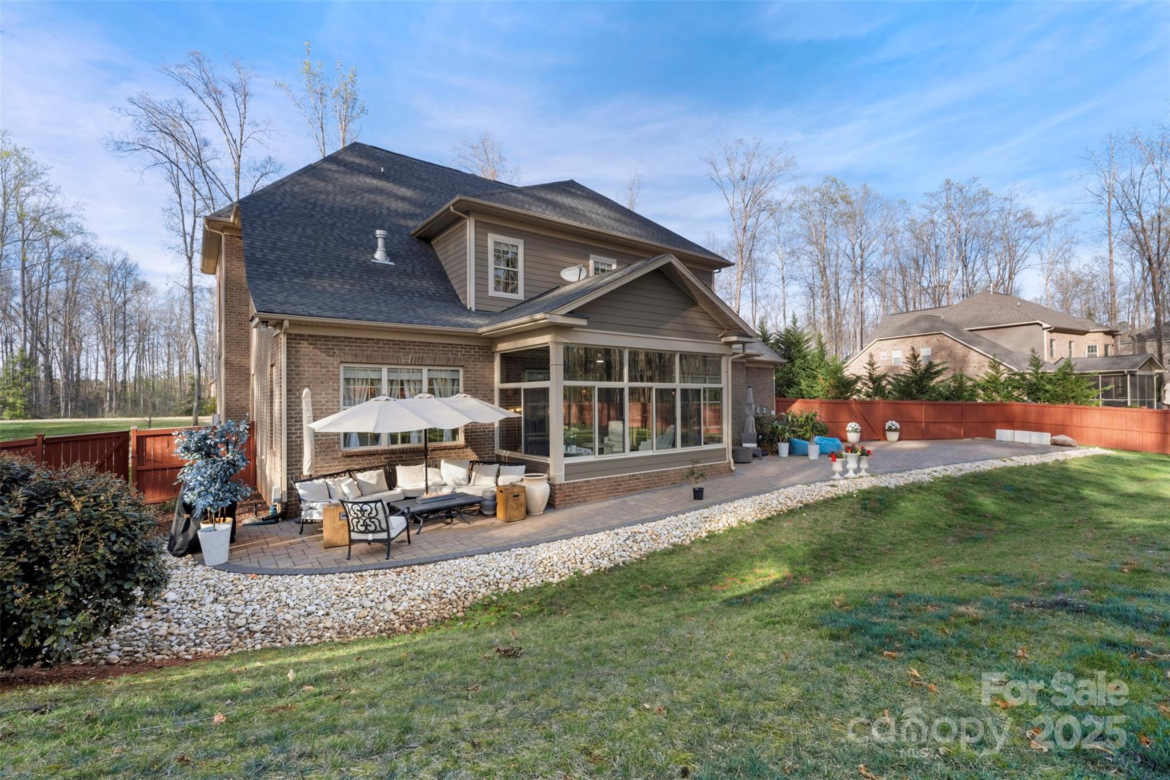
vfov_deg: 73.7
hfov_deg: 96.7
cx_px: 585
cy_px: 390
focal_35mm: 16
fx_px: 520
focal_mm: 16
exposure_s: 1/8
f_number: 13
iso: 100
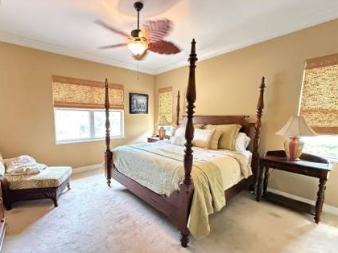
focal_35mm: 16
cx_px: 146
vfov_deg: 78.0
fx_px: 156
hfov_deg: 93.9
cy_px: 136
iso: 1250
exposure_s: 1/30
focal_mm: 2.22
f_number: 2.2
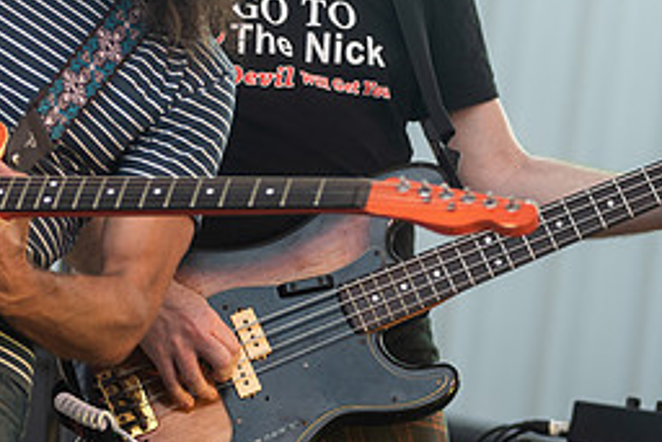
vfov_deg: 5.5
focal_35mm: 249
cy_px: 27
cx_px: 246
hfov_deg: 8.3
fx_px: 4581
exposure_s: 1/400
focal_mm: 110
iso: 400
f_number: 3.2
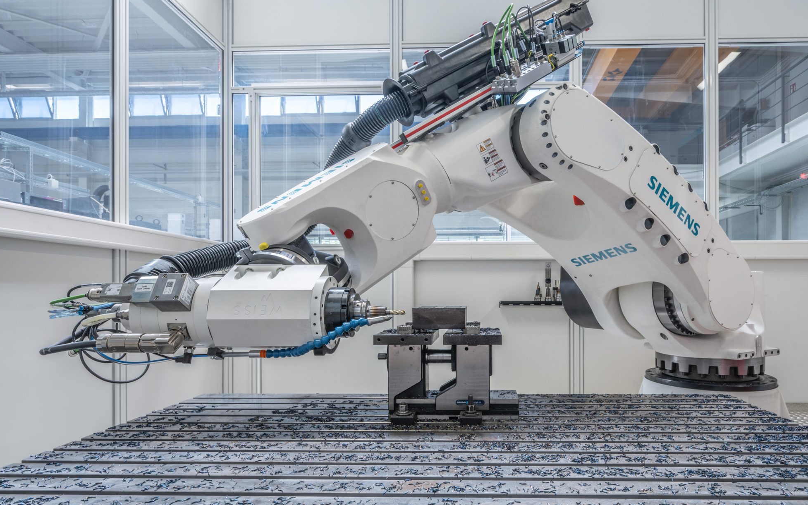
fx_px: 484
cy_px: 284
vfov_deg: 54.9
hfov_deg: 79.1
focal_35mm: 22
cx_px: 468
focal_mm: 18.5
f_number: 11
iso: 125
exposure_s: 1/4
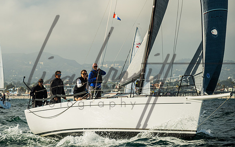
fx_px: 1333
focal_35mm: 208
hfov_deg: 10.1
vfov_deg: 6.3
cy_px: 52
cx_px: 87
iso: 250
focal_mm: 160
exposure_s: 1/800
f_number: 6.3
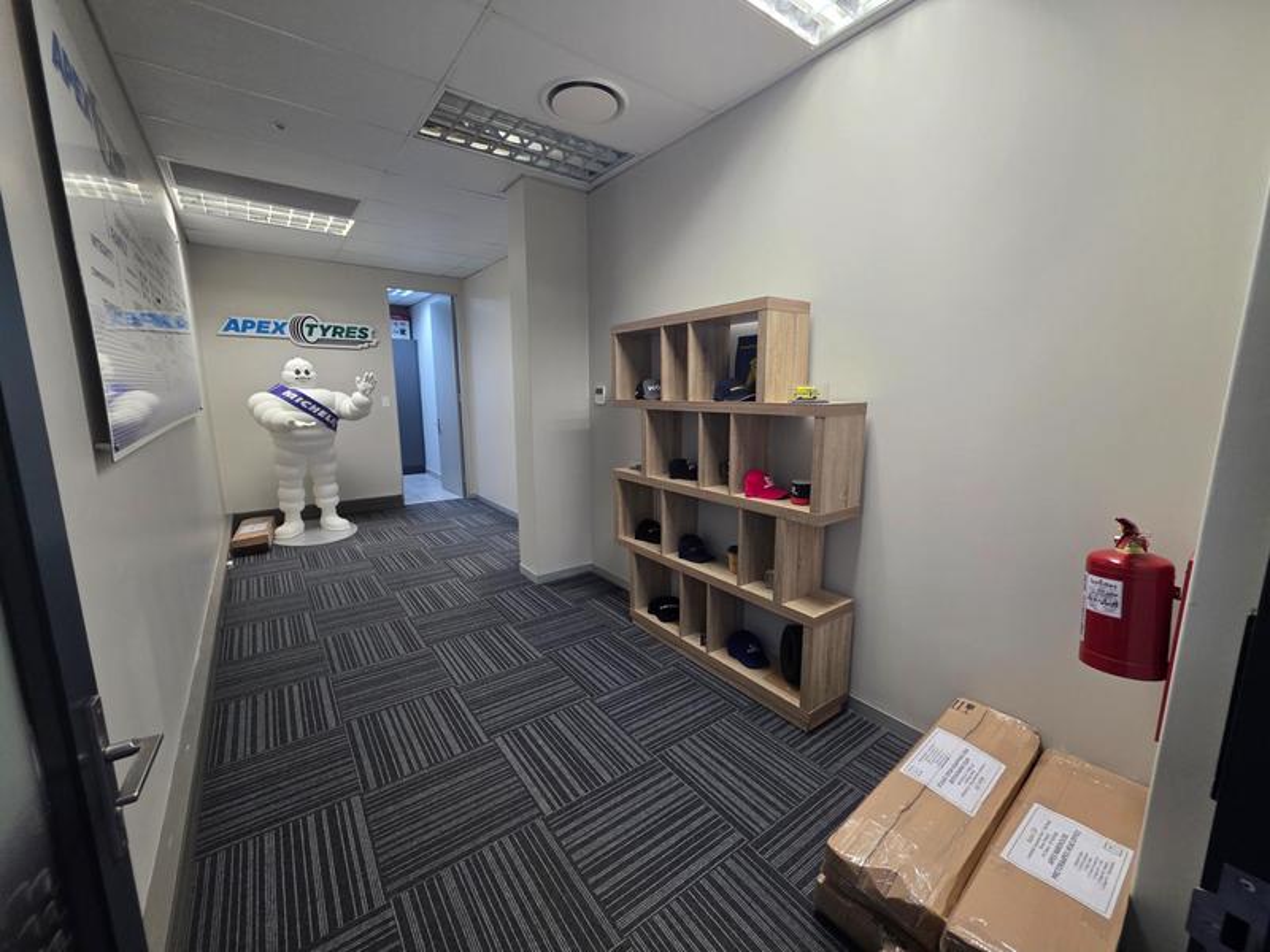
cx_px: 635
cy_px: 476
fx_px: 477
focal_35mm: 13
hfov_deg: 106.2
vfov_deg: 89.9
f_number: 1.9
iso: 250
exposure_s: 1/100
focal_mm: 2.2
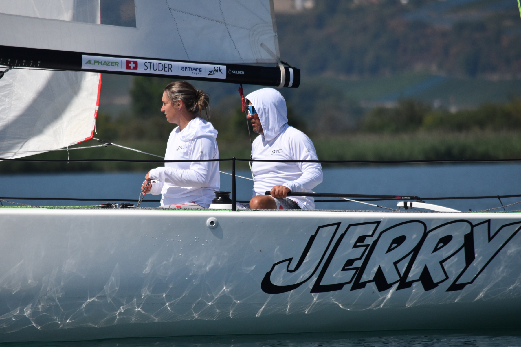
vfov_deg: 3.1
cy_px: 174
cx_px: 260
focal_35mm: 450
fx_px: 6512
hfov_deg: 4.6
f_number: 8
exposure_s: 1/2000
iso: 400
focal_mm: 300
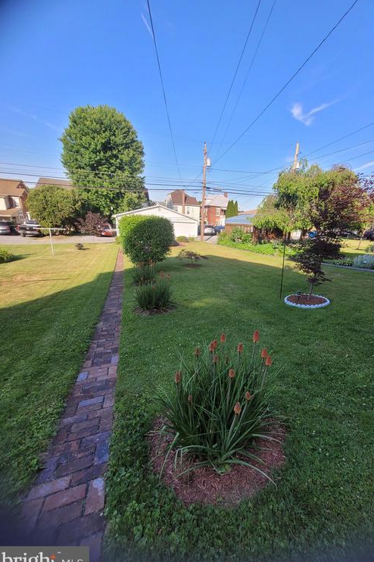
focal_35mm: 14
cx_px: 213
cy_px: 286
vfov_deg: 104.3
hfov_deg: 80.7
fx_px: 218
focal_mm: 1.74
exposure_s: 1/541
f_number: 2.2
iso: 40
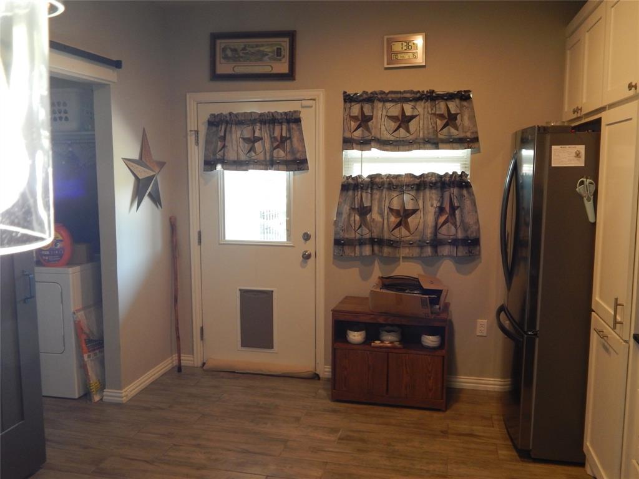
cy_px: 240
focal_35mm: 31
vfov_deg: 45.4
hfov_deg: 58.4
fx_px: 572
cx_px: 320
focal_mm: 5.6
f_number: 3.2
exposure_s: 1/30
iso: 320
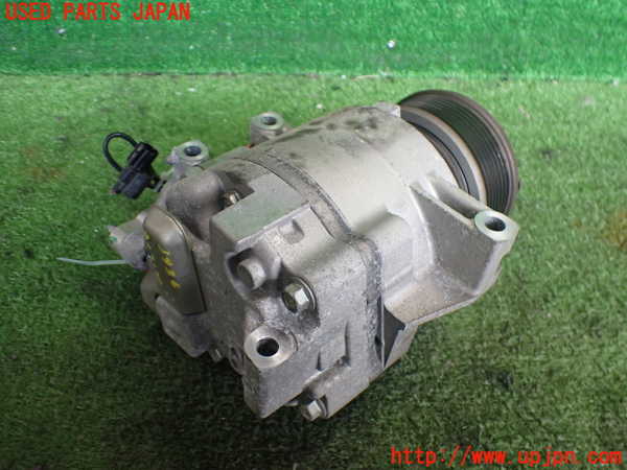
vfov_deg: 46.8
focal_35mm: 30
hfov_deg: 60.0
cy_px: 235
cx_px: 314
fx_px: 543
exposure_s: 1/125
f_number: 2.3
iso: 500
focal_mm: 5.4
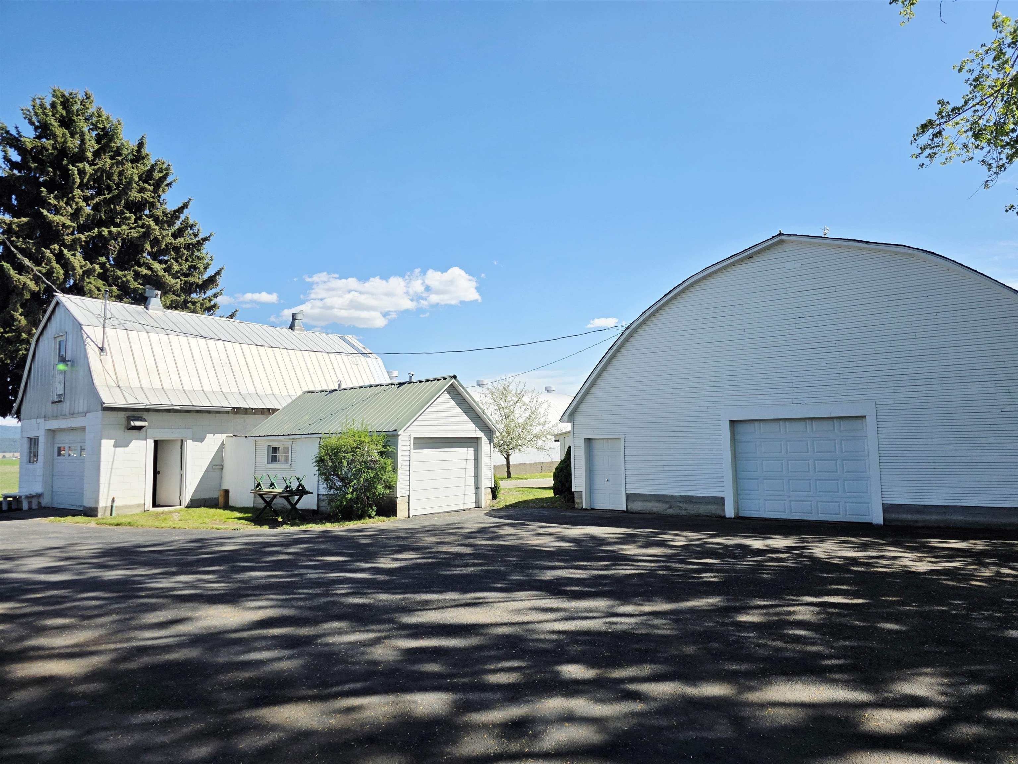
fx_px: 676
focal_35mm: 23
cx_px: 509
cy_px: 382
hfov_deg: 73.9
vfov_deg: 58.9
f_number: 1.7
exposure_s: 1/10000
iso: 64
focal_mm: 6.3
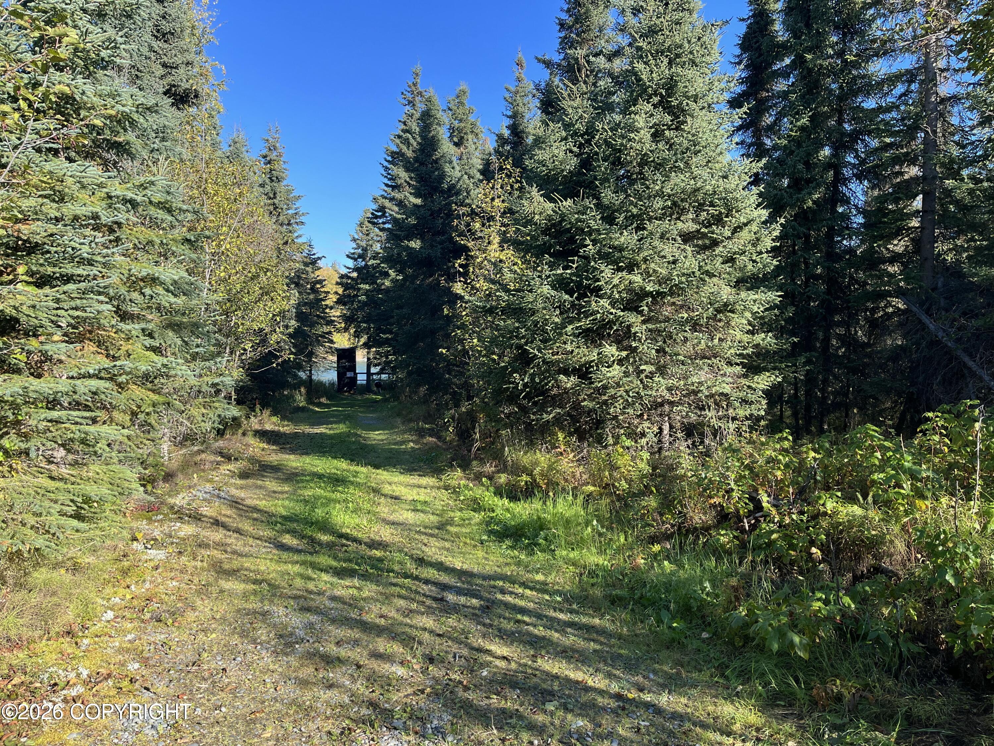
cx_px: 497
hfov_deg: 67.3
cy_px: 373
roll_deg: -0.3
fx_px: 747
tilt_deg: -2.4
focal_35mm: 26
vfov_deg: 53.1
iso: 50
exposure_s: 1/714
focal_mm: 5.1
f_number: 1.6
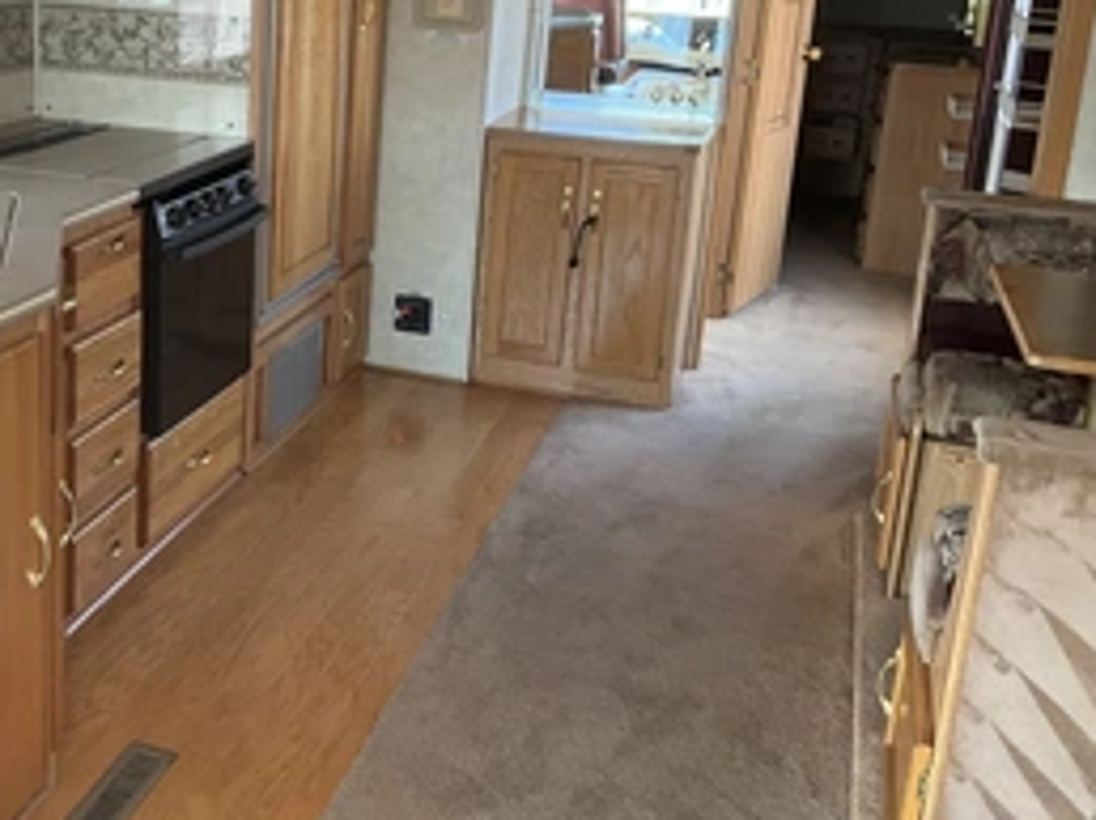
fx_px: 1423
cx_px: 255
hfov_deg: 40.7
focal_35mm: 45
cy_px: 255
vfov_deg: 31.8
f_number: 1.8
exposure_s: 1/97
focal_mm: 3
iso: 64
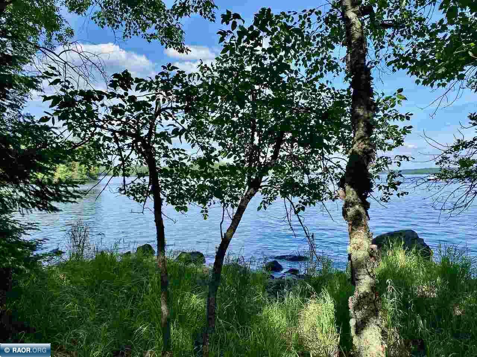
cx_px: 238
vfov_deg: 53.1
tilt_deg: +0.4
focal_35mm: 26
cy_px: 178
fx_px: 358
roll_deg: +0.8
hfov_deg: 67.3
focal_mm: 4.25
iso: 32
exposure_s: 1/1565
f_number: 1.8
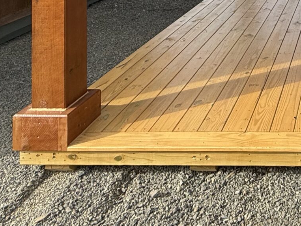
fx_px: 409
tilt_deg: +1.0
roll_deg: -1.3
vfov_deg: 24.3
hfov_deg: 34.9
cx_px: 330
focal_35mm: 47
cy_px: -111
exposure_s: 1/701
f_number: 2.2
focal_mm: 2.22
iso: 50
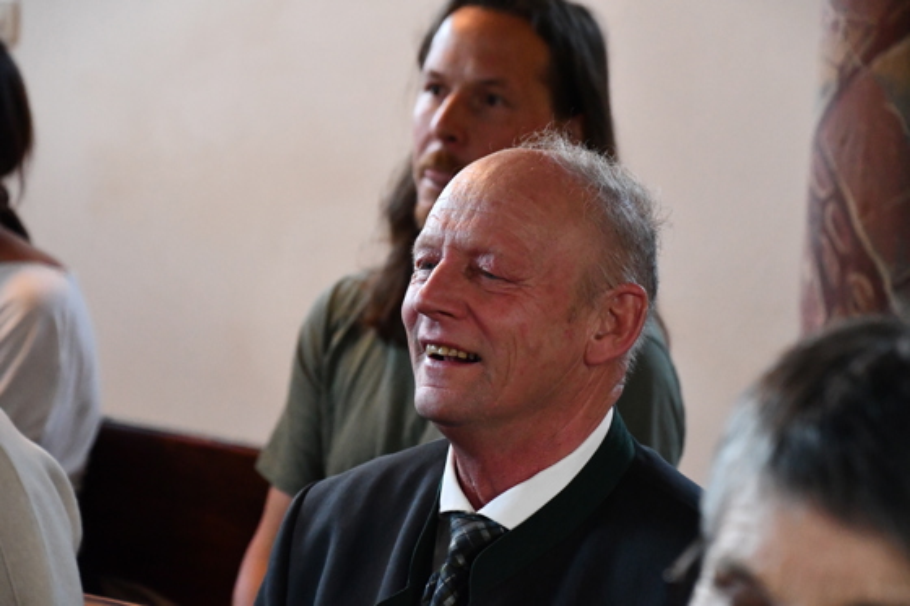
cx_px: 455
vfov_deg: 9.1
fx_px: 3790
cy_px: 303
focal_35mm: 150
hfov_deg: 13.7
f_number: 5.6
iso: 7200
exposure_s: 1/125
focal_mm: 100
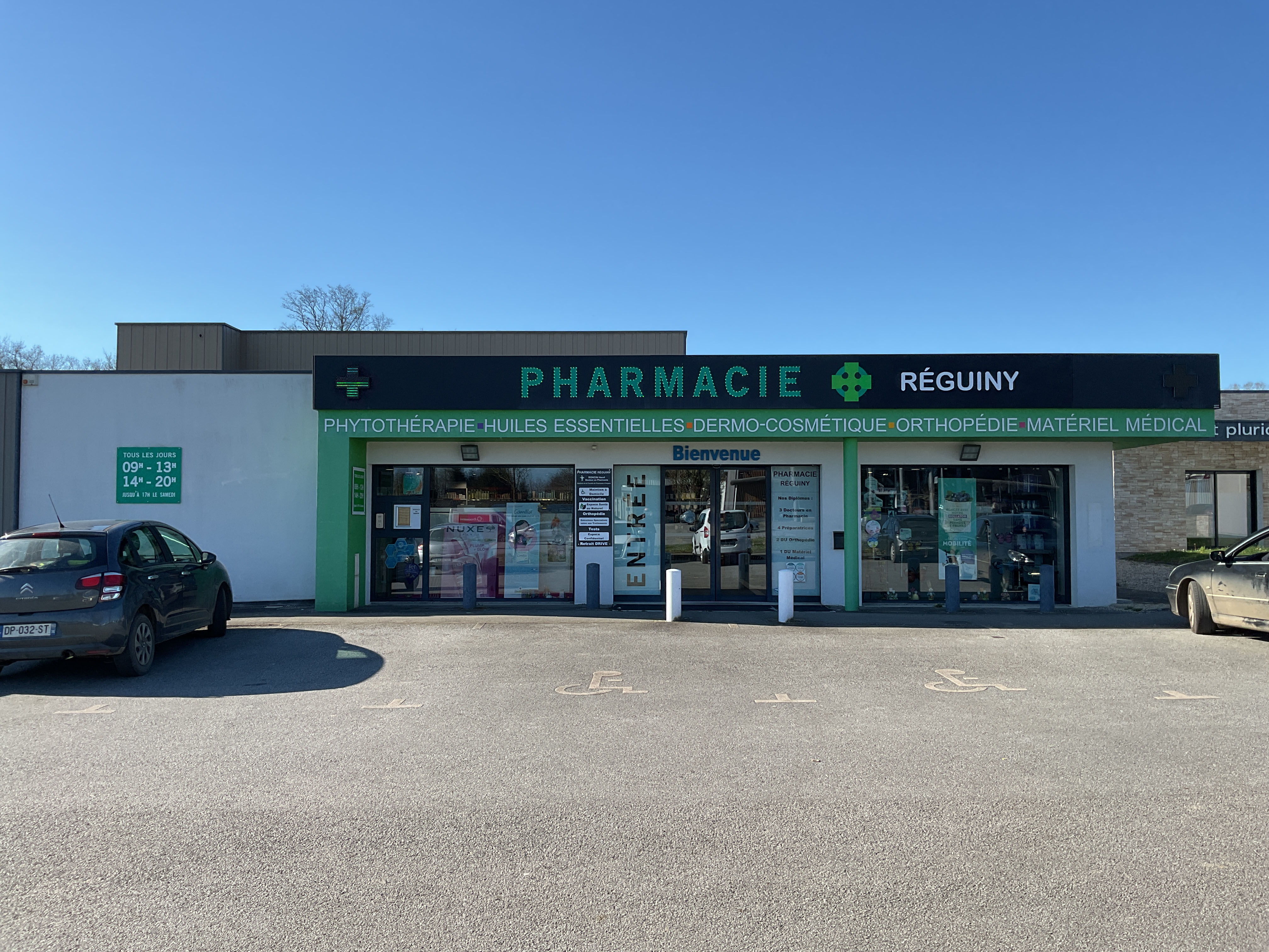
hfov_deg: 61.7
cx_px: 634
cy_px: 476
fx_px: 1063
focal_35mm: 29
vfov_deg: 48.2
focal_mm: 3
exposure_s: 1/1121
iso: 16
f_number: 1.8
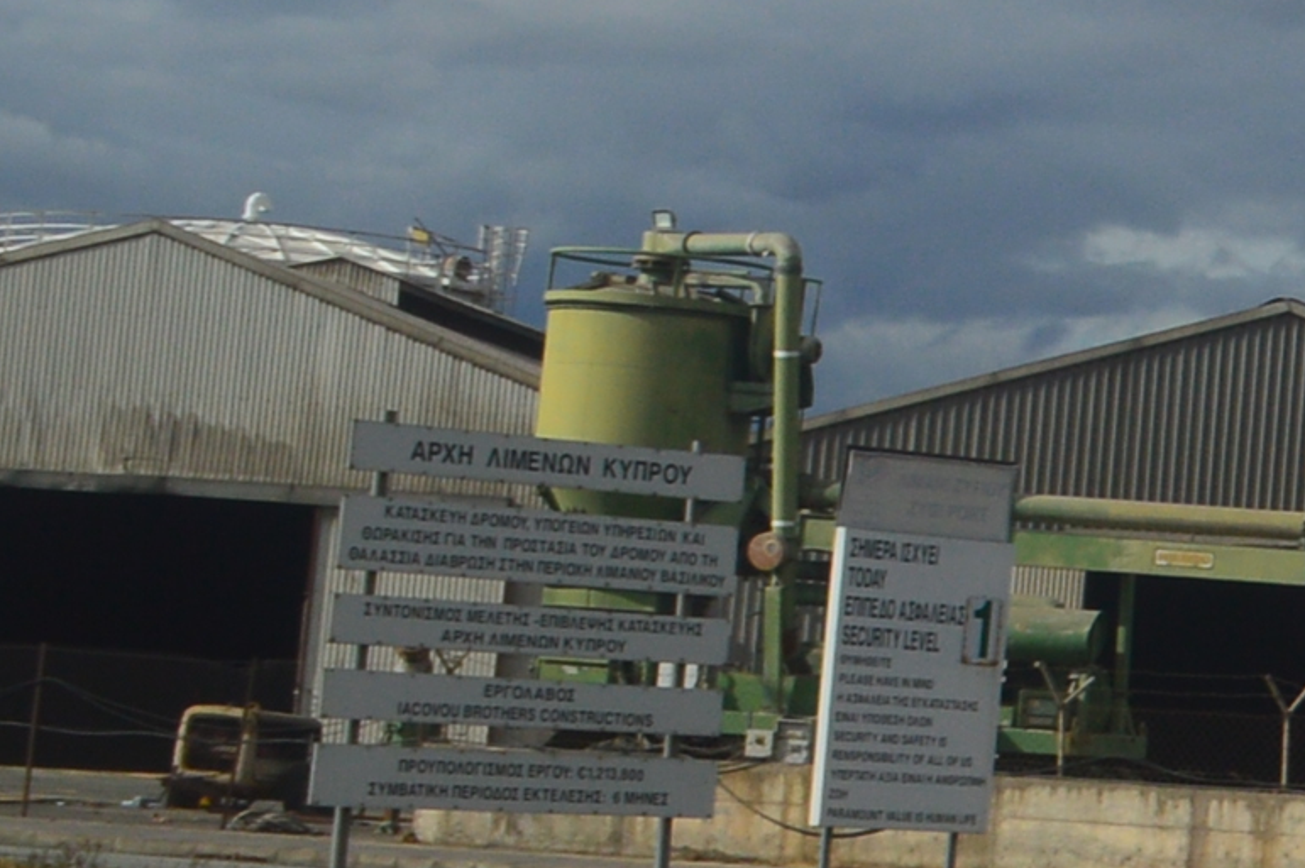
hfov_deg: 10.7
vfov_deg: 8.6
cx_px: 3338
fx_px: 5724
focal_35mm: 158
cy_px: -42
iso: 160
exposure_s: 1/500
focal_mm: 18
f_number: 11
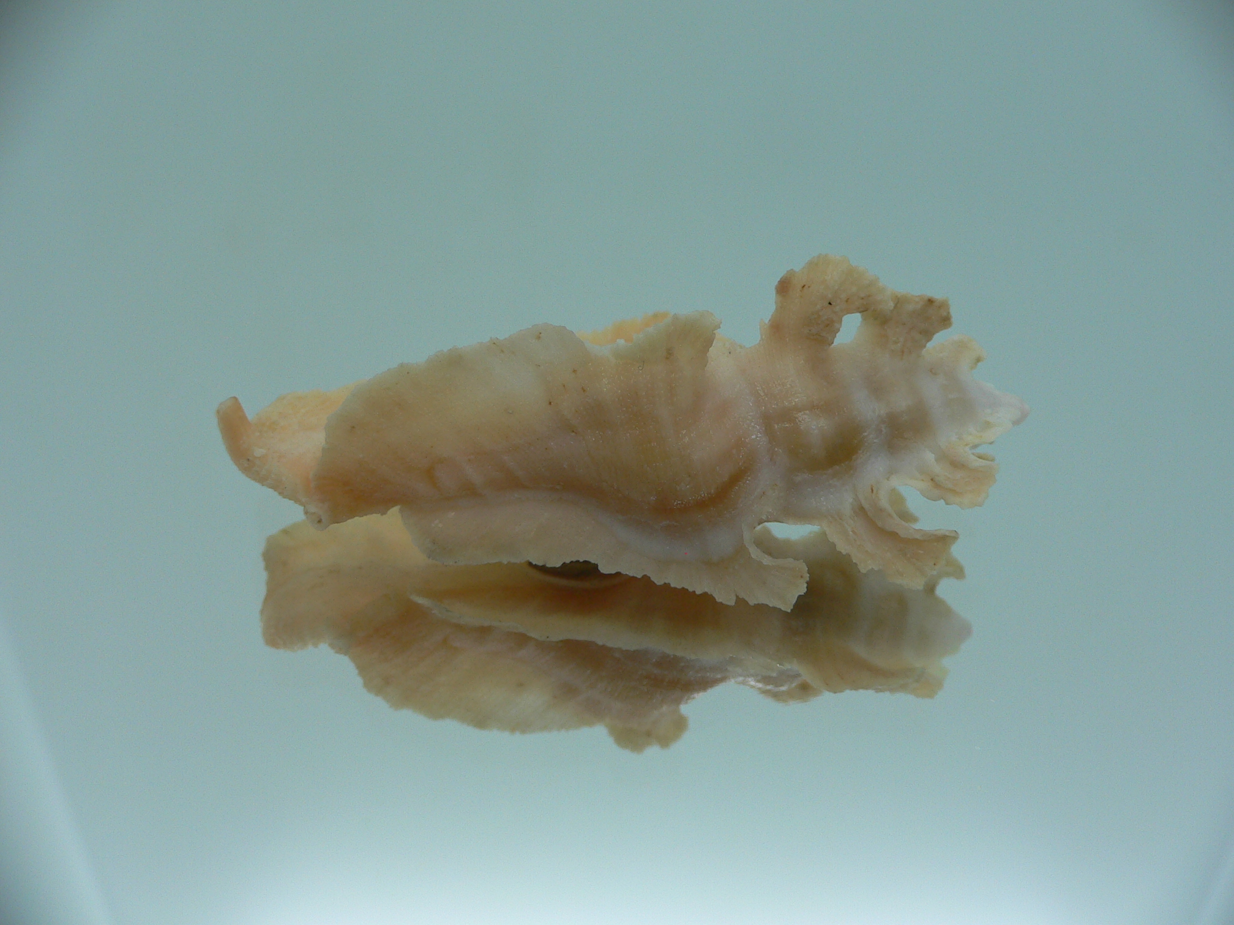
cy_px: 462
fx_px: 1248
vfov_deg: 40.7
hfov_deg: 52.6
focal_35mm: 35
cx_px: 617
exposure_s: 1/60
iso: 80
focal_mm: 4.6
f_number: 2.8
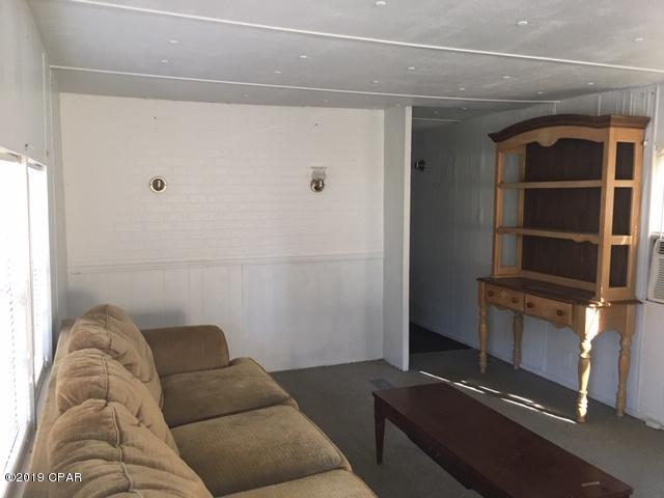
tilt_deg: -4.2
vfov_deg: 48.2
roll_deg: -1.2
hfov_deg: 61.7
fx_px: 556
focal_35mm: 29
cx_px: 332
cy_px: 249
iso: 64
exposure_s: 1/15
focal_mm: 4.15
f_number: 2.2
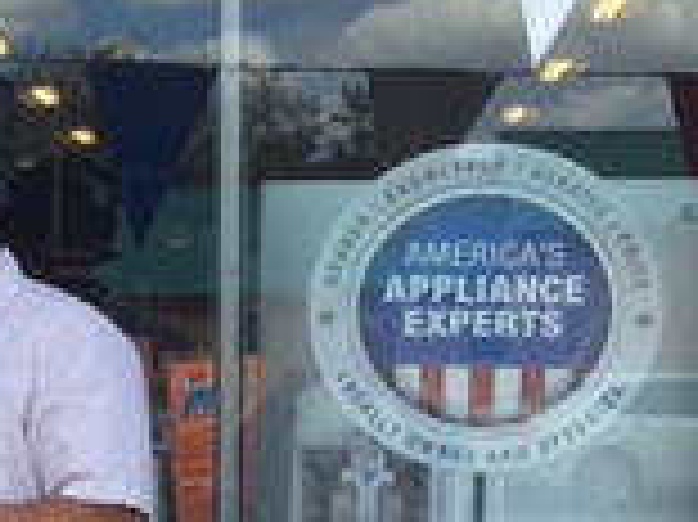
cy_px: 414
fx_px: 2418
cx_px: -455
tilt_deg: -1.6
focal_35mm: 120
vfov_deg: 12.3
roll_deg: +1.0
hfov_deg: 14.8
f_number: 2.2
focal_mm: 4.15
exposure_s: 1/608
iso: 32
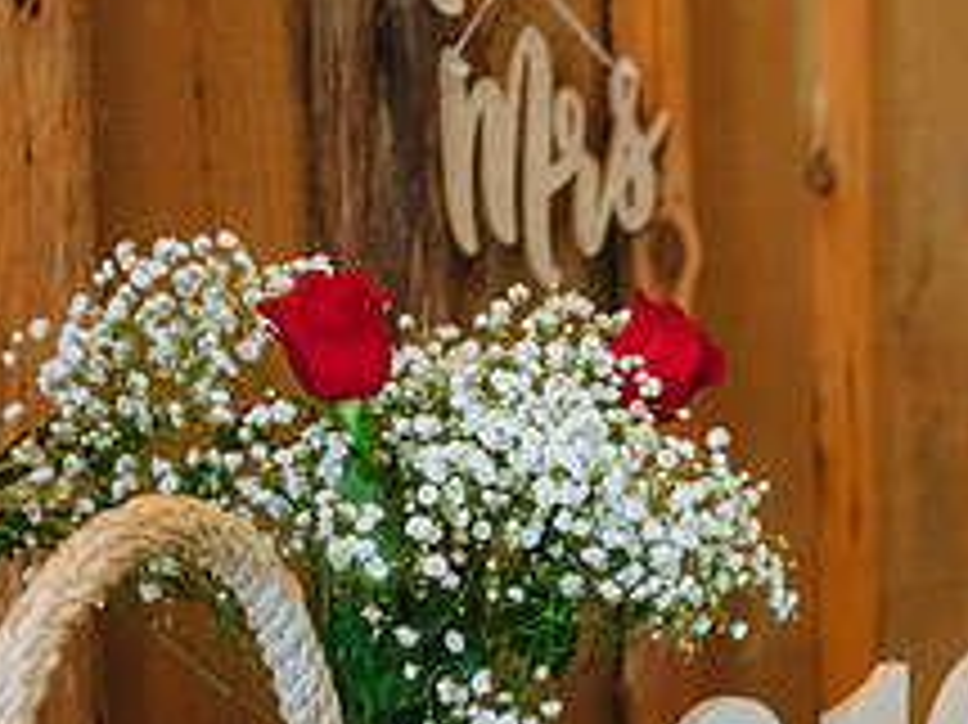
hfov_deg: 14.4
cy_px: 825
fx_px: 3773
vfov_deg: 10.8
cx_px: 982
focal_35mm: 135
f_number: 2.8
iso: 2500
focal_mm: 52
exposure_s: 1/100
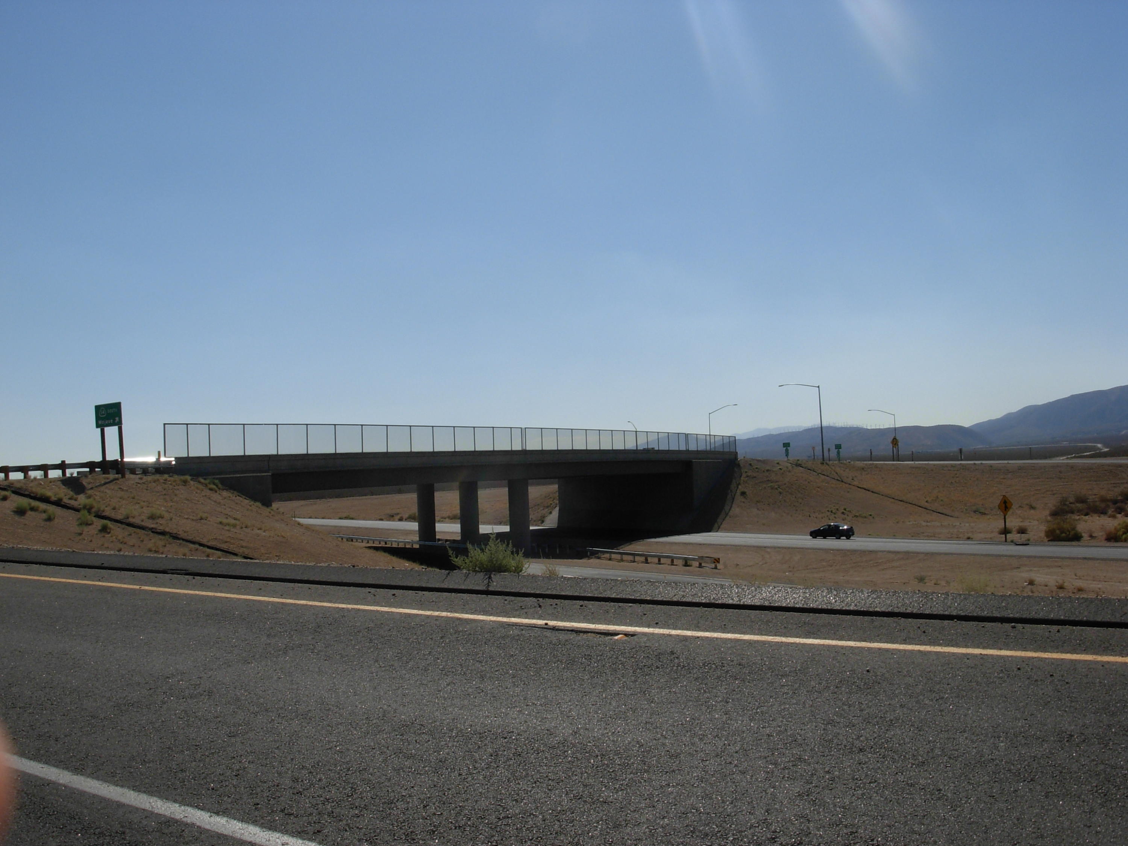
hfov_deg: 49.0
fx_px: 1238
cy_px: 423
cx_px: 564
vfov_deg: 37.7
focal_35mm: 38
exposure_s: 1/1407
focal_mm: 6.3
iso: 79
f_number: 4.9
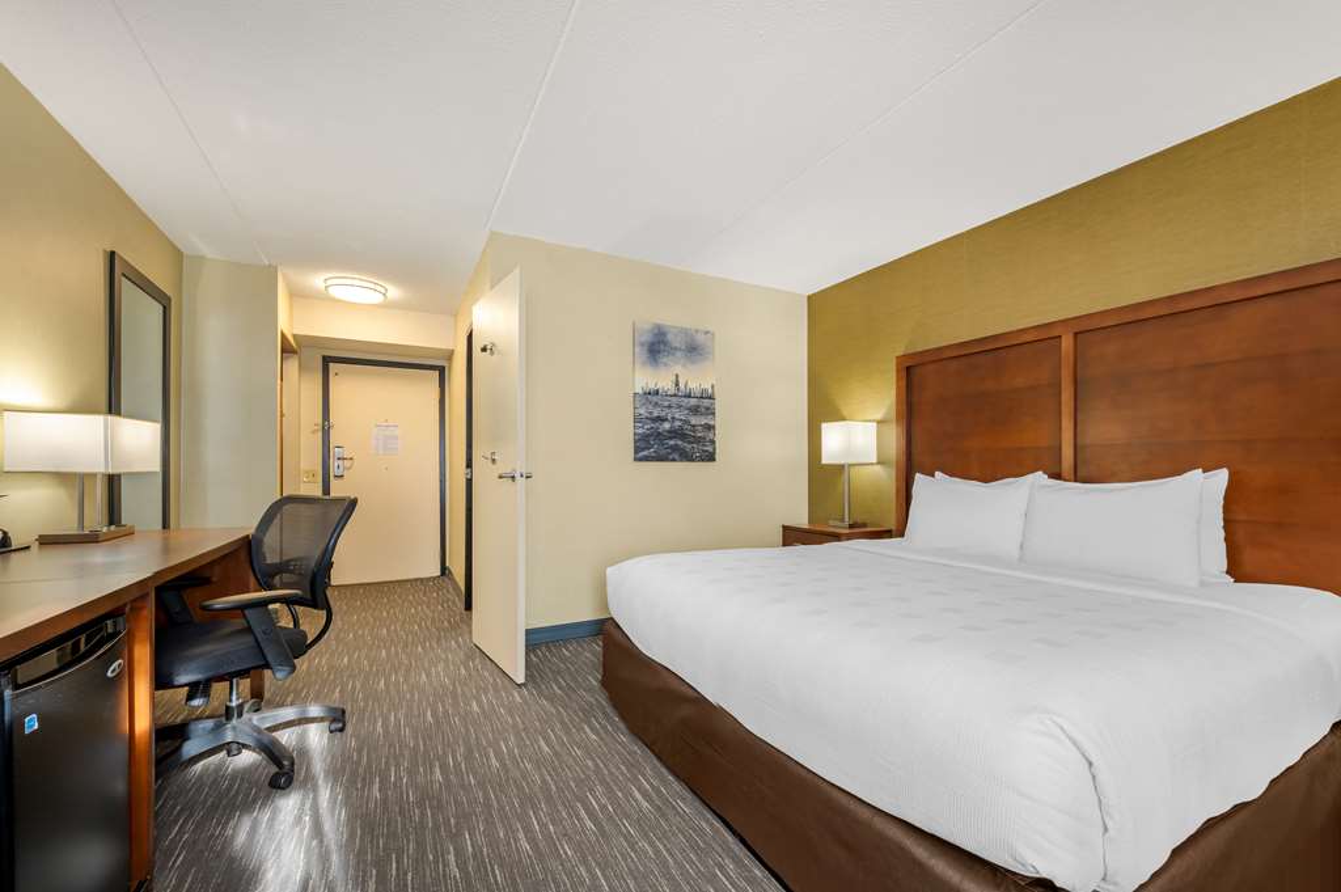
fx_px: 521
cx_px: 670
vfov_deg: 81.1
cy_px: 446
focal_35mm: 14
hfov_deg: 104.3
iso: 200
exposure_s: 1/13
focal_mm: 14
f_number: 10
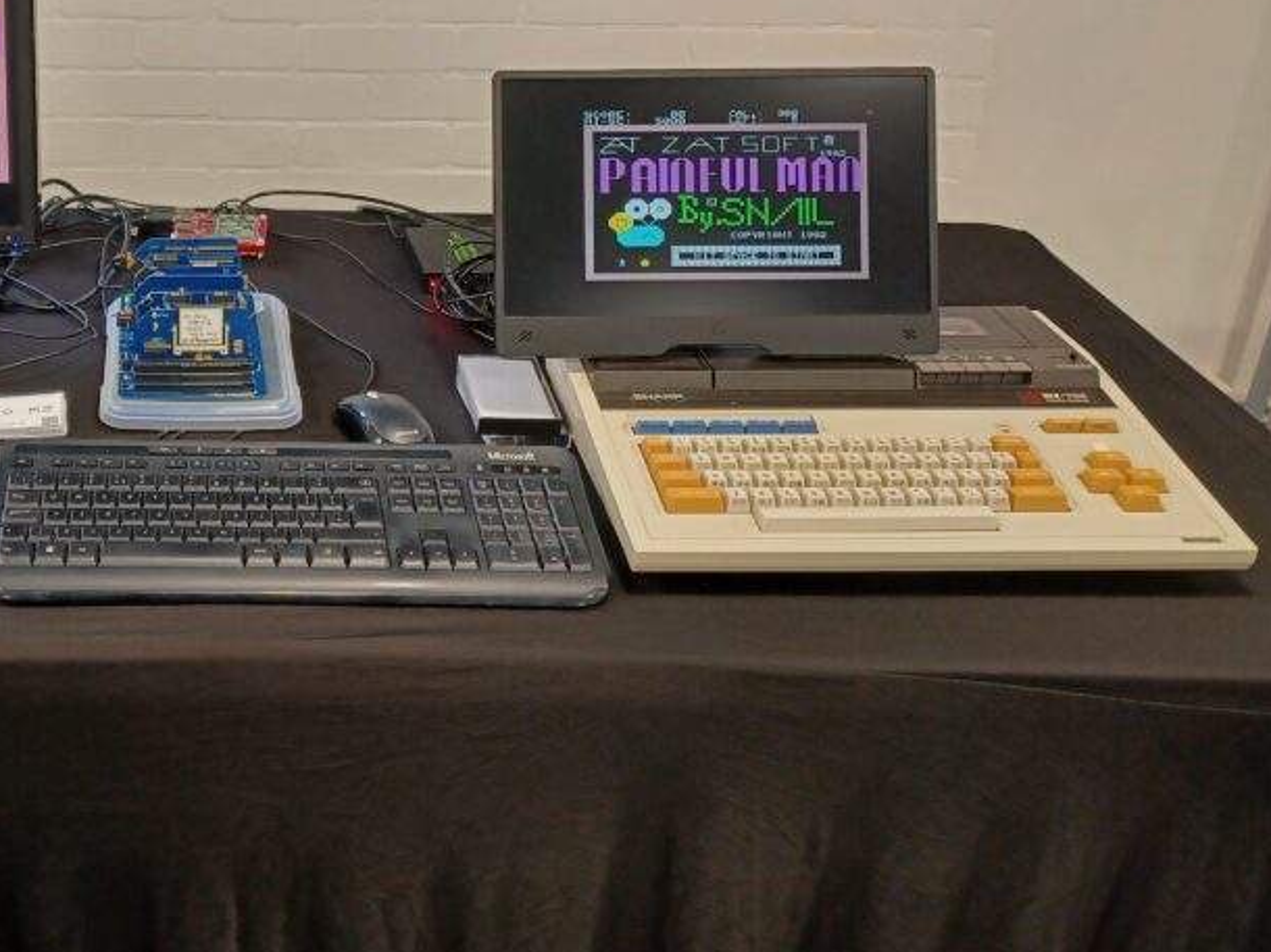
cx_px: 213
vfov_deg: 33.4
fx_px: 1542
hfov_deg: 42.3
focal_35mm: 42
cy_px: 200
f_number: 1.8
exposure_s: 1/50
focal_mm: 4.6
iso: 125
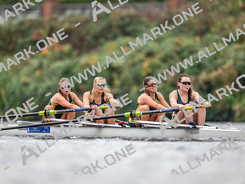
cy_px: 92
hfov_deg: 3.0
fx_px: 4616
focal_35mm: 652
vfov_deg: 2.3
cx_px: 118
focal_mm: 600
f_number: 4
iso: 3600
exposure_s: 1/2500
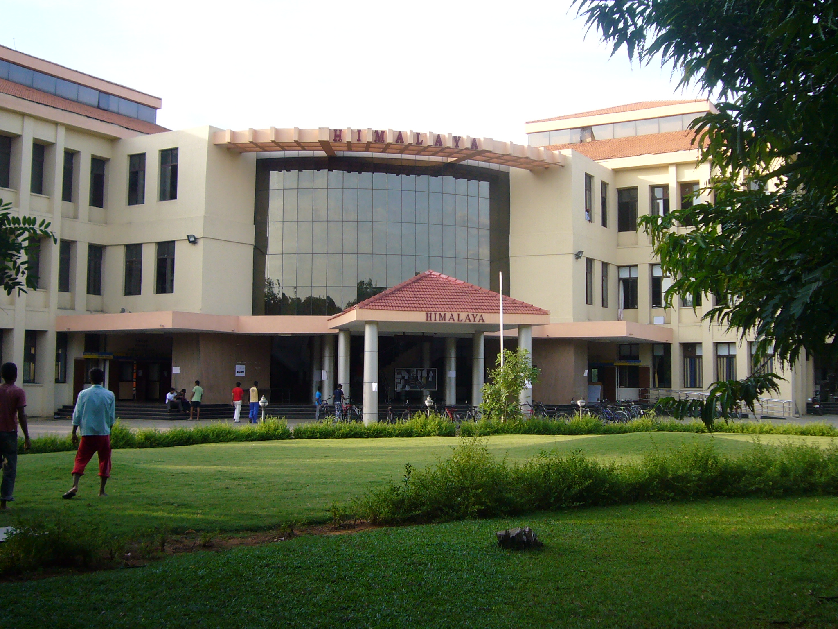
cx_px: 419
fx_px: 968
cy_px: 314
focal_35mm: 40
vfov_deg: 36.0
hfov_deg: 46.8
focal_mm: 4.7
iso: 80
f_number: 2.8
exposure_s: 1/200
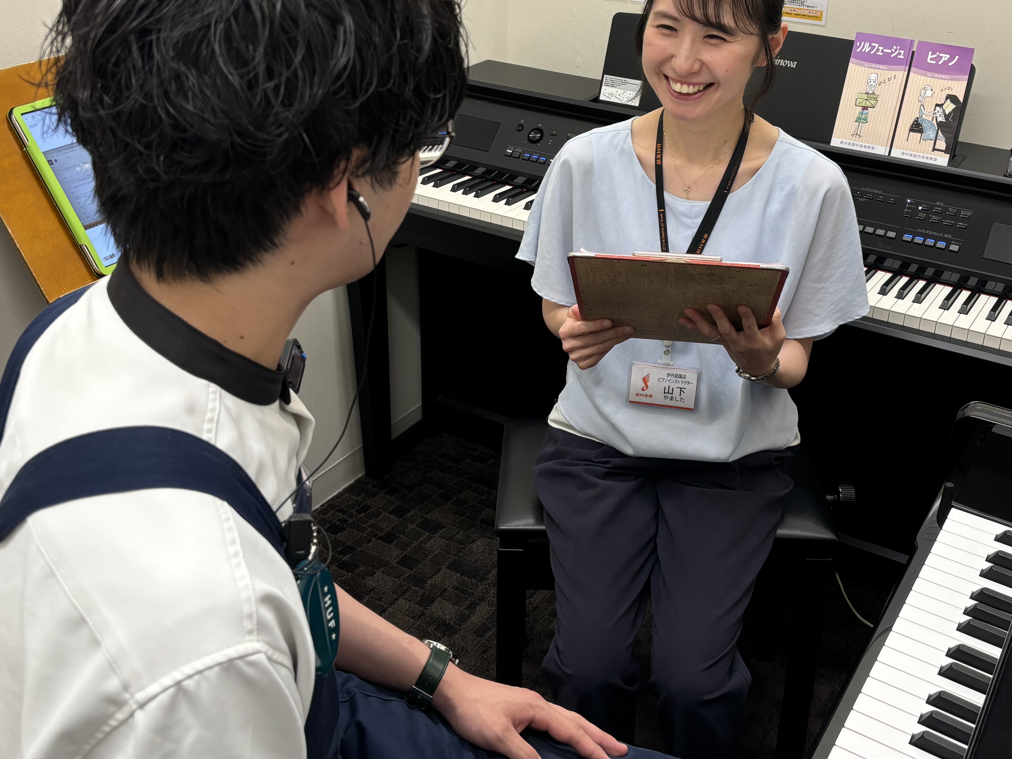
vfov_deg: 35.7
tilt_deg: -24.5
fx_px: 1169
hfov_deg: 46.7
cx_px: 555
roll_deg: -1.6
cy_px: 276
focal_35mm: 40
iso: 100
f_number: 1.6
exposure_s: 1/104
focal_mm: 5.96
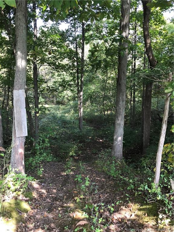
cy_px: 116
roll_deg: -1.1
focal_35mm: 28
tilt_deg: -10.1
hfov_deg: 49.7
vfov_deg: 63.4
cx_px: 87
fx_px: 188
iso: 20
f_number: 1.8
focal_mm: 3.99
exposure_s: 1/93
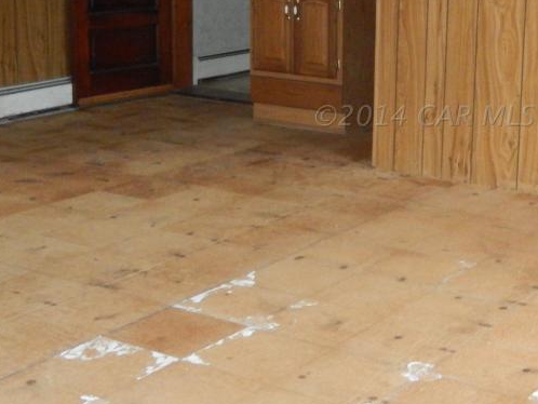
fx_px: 1151
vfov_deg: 19.8
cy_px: 116
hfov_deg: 25.9
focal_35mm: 74
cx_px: 425
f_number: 4
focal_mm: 6.5
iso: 720
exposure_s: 1/30
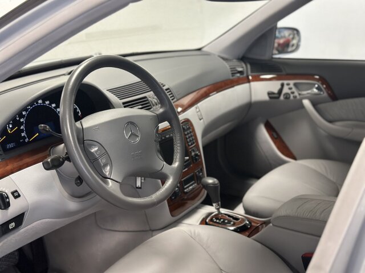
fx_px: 506
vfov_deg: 30.3
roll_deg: -0.9
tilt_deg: -18.0
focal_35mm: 48
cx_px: 182
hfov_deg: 39.7
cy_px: 136
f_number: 1.78
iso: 400
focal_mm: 6.86
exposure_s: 1/59
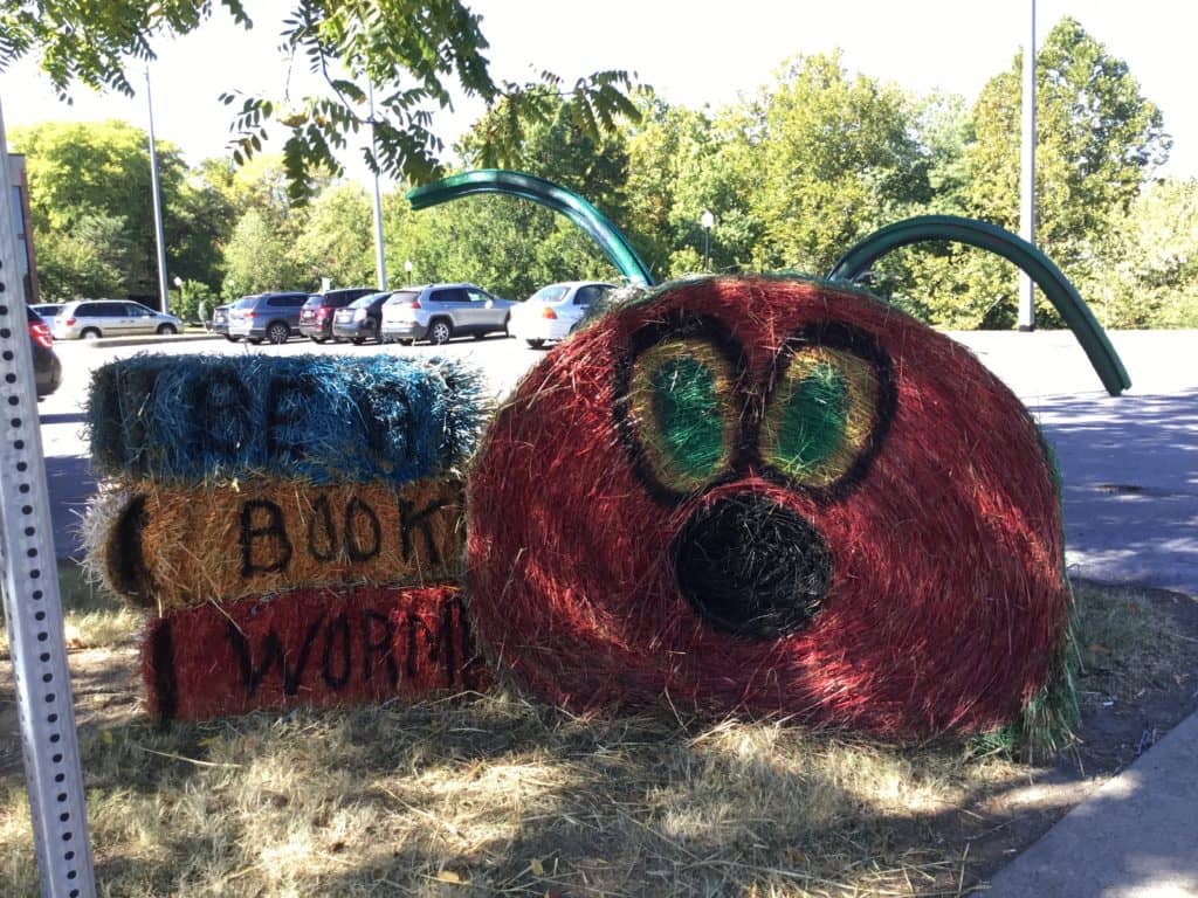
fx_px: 1073
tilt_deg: -7.3
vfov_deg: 45.4
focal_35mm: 31
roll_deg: +3.4
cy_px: 449
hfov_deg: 58.4
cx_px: 599
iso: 25
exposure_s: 1/120
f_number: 2.4
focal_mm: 3.3
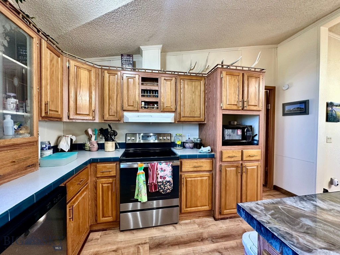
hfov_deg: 102.1
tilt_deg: -0.8
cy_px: 128
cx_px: 170
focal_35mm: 14
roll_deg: -0.9
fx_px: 138
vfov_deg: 85.7
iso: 250
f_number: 2.2
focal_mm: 2.22
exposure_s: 1/60
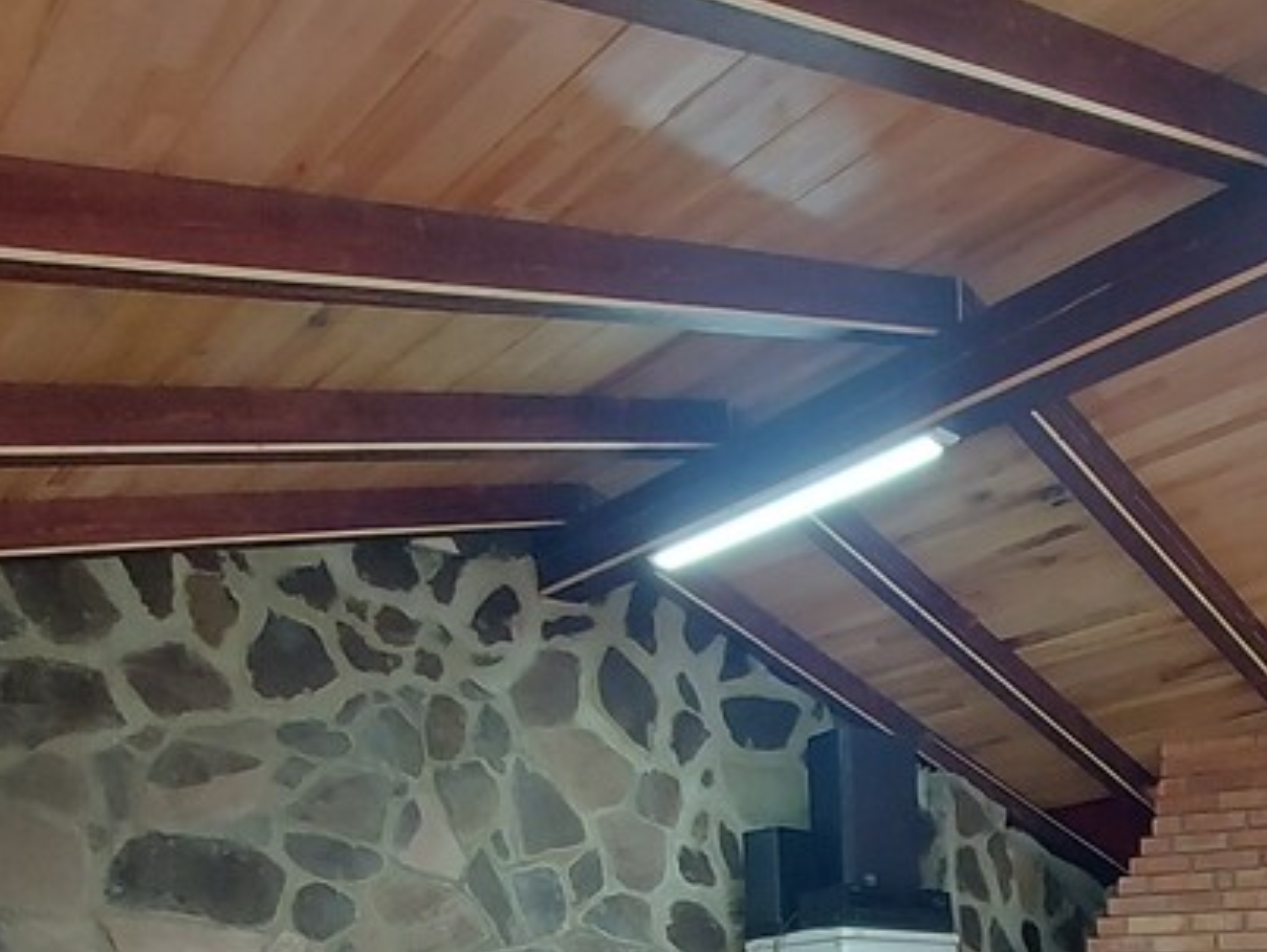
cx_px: 1031
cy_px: 1131
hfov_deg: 51.5
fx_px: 1209
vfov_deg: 34.7
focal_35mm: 33
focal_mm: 1.74
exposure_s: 1/50
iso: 200
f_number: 2.2
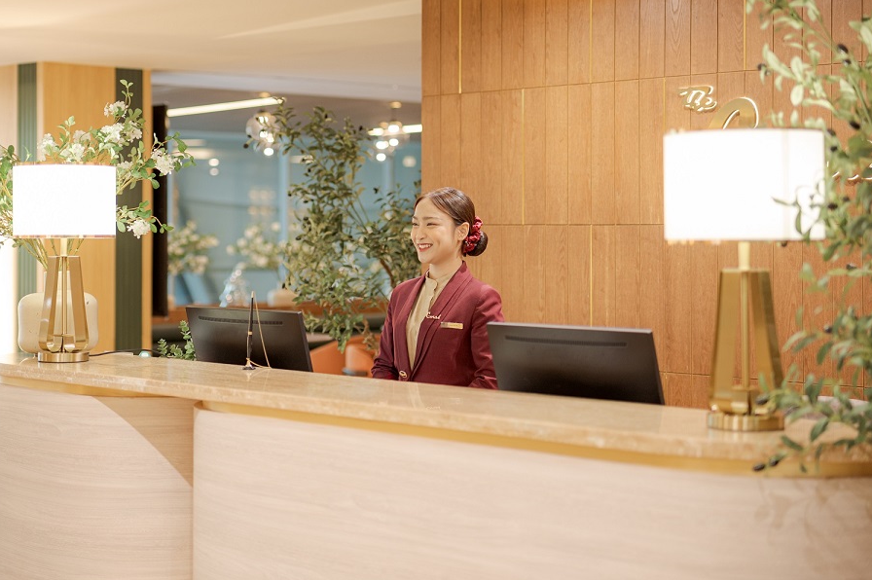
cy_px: 216
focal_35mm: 67
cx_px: 332
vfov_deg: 20.2
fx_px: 1622
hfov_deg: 30.0
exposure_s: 1/100
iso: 400
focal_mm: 50
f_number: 1.6
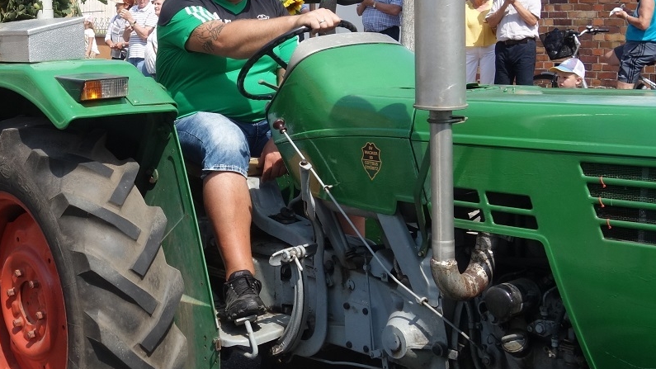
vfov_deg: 20.1
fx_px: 1026
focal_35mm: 59
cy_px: 73
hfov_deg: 34.8
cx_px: 182
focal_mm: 10.4
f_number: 5.6
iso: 200
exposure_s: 1/500
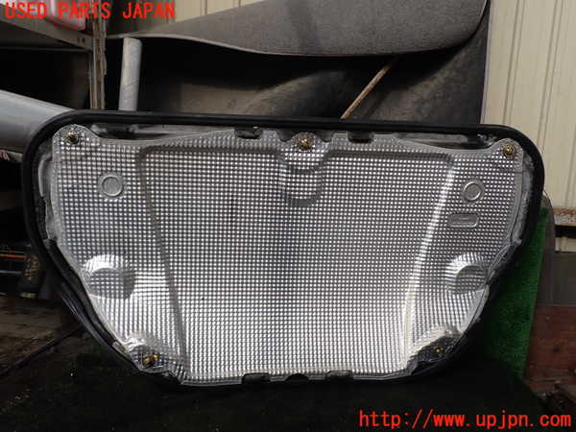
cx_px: 288
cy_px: 216
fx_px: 499
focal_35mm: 30
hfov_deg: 60.0
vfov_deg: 46.8
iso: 100
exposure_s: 1/200
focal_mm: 5.4
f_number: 3.2
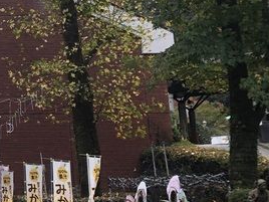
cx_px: -108
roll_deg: +1.4
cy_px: 28
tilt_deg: +13.1
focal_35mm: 85
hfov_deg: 20.4
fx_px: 661
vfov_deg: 17.2
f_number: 1.8
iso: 20
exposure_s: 1/173
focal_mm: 3.99
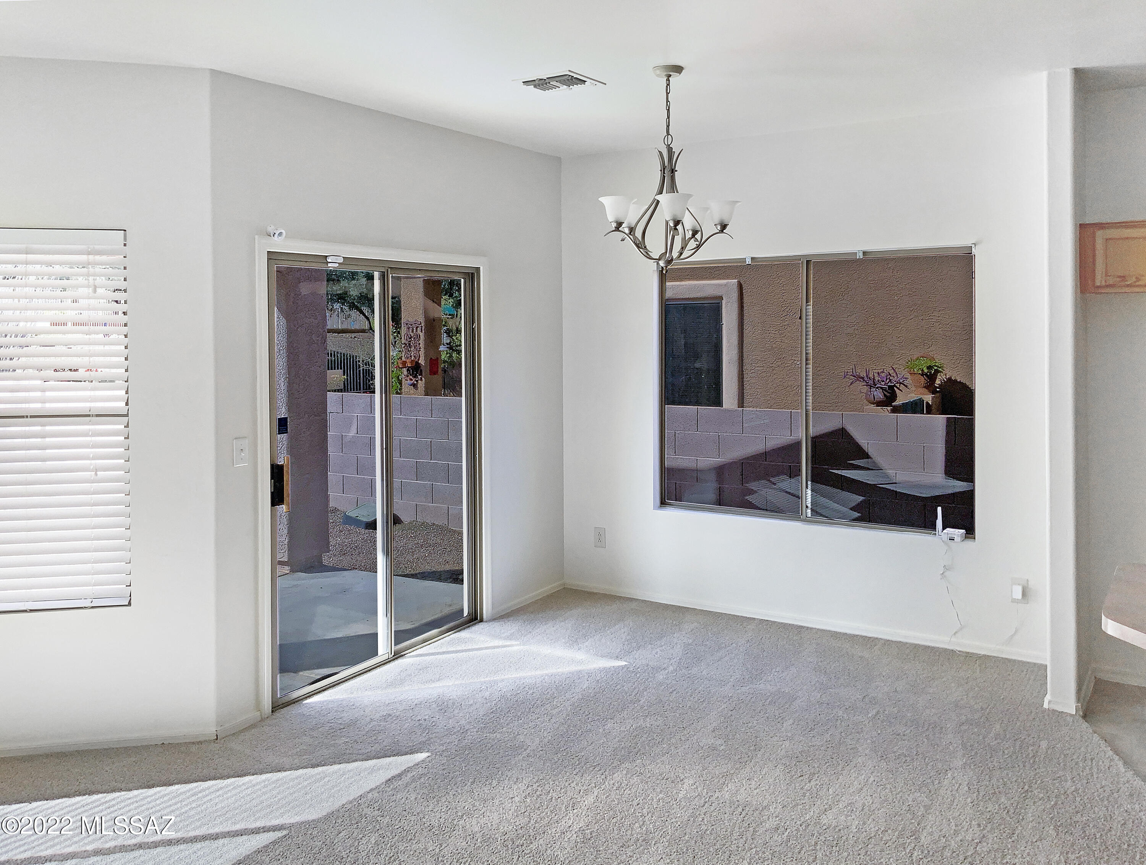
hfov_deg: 61.5
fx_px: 963
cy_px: 432
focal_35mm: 29
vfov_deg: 48.4
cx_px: 573
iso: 16
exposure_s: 1/540
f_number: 1.8
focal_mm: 3
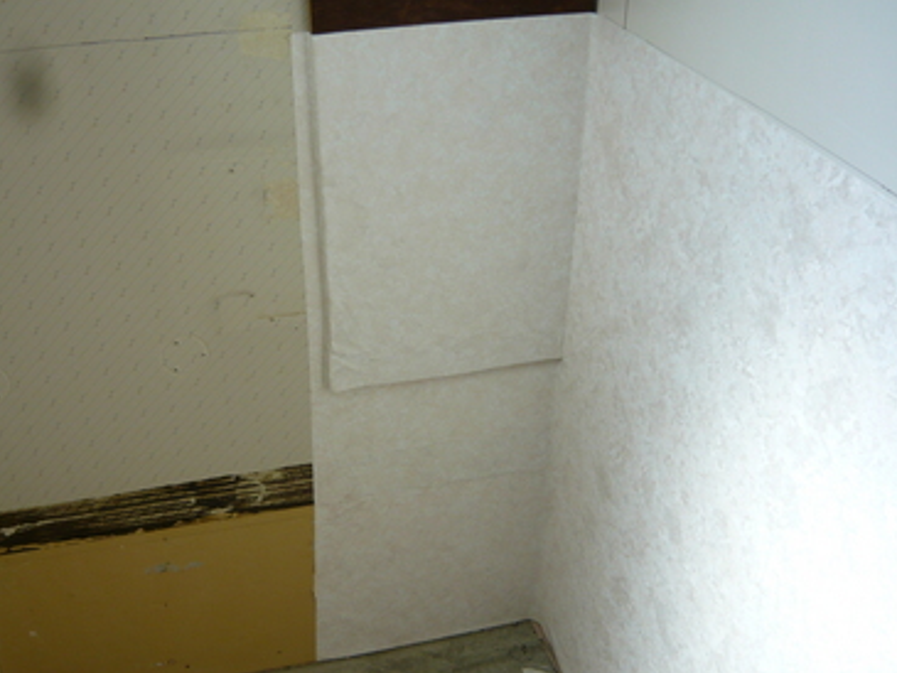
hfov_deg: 48.9
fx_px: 985
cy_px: 355
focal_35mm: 38
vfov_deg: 37.7
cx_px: 405
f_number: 2.8
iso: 100
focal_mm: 5.5
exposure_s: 1/80
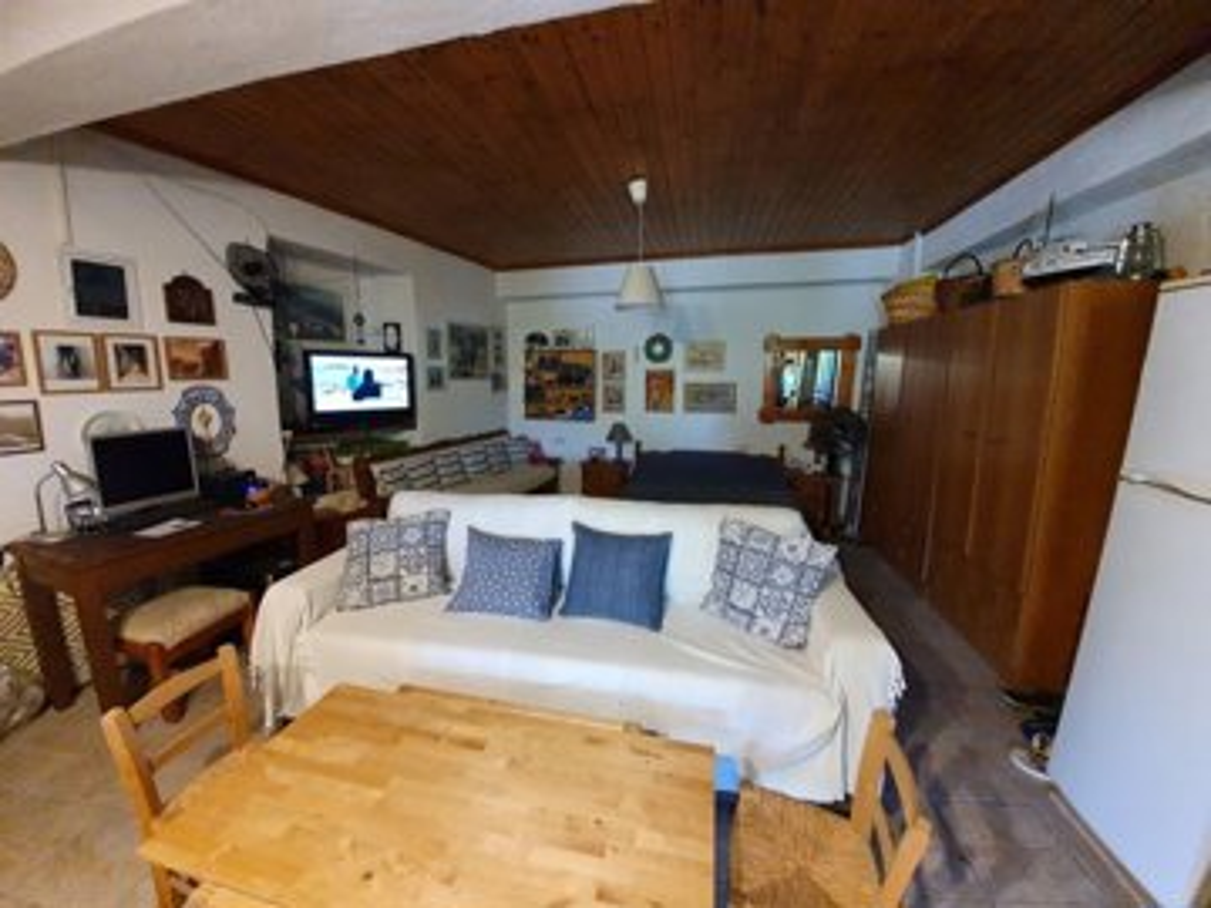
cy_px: 454
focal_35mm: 13
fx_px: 455
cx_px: 606
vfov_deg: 89.9
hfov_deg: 106.2
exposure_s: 1/33
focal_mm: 1.8
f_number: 2.2
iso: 500
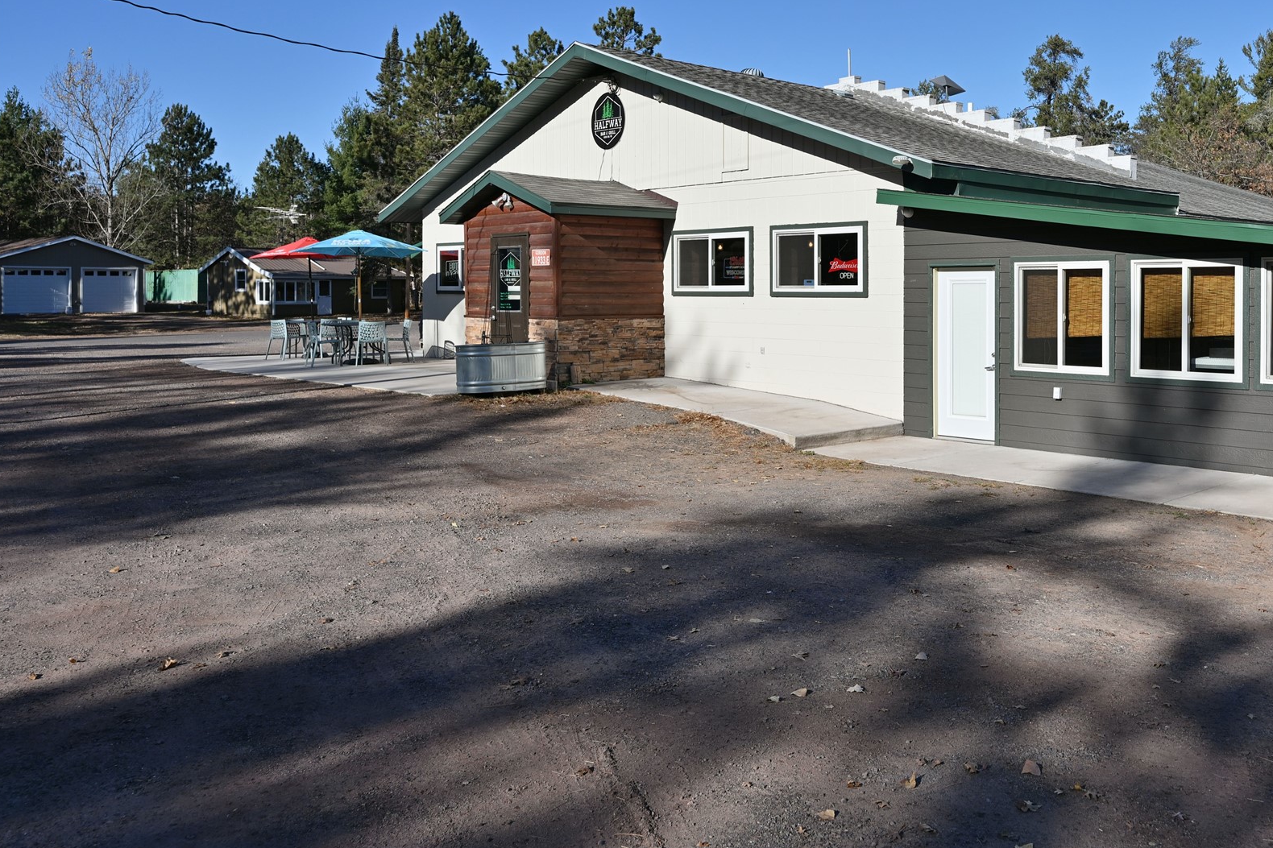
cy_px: 296
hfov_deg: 55.8
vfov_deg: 39.6
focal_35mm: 33
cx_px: 865
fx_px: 1167
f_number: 5.6
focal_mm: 24
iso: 200
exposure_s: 1/2000
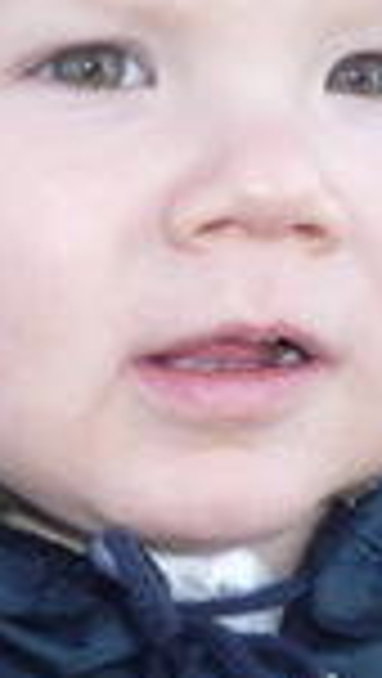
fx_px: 1926
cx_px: 144
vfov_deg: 20.0
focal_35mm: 107
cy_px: 355
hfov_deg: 11.3
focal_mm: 5.5
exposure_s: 1/100
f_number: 2.8
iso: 100
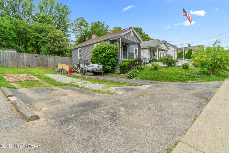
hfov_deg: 85.4
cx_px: 114
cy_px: 76
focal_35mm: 20
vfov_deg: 63.2
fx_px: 124
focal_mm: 13
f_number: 9
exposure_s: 1/500
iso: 400
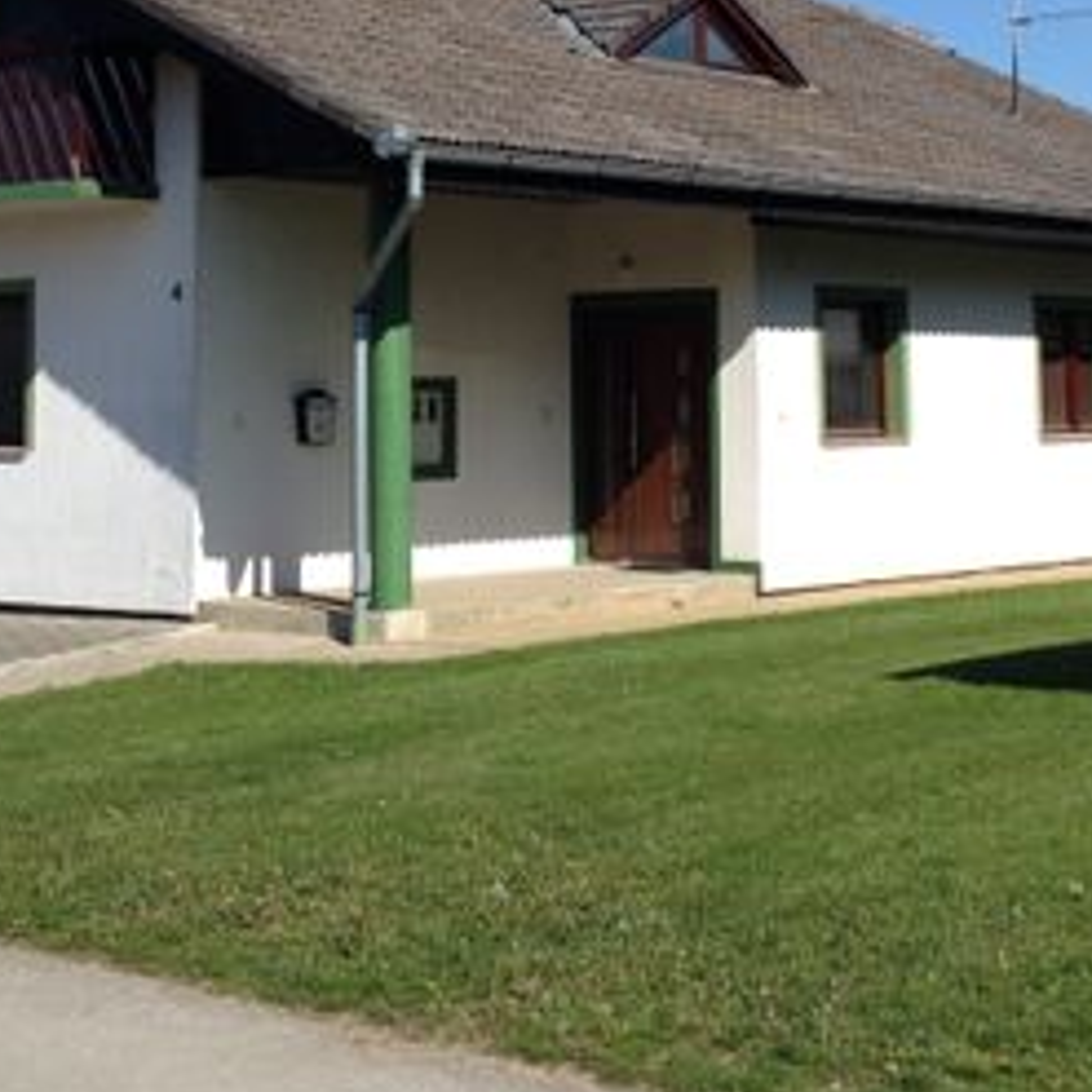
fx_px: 2677
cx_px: 548
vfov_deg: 22.7
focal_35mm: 75
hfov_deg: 23.1
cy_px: 203
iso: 50
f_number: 2.4
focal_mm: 4.28
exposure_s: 1/1842
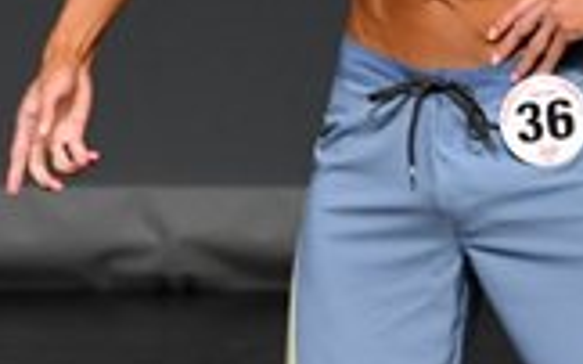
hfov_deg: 1.4
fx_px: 24325
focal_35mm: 1532
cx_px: 549
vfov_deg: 0.9
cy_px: 112
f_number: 5.6
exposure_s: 1/400
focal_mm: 210
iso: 1800
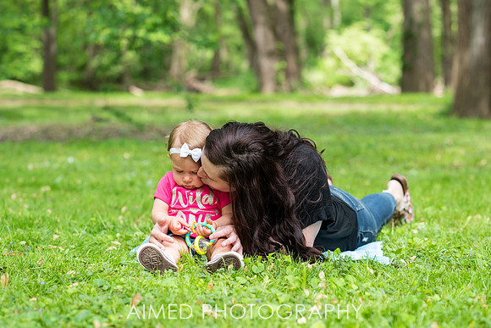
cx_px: 265
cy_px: 174
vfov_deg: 14.3
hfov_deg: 21.3
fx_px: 1303
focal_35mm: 96
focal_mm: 85
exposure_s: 1/1000
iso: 320
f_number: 3.5
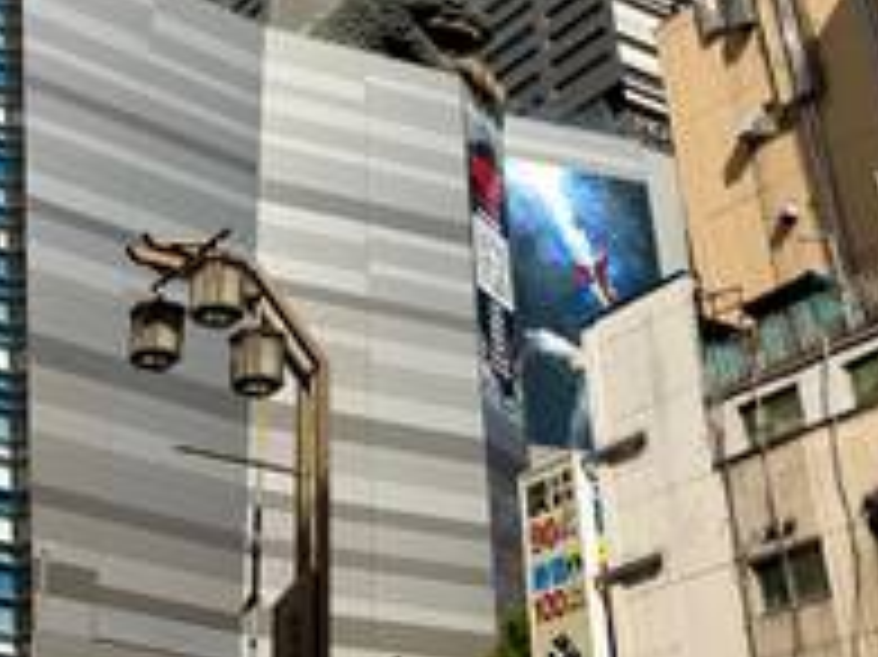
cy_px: -112
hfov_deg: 32.6
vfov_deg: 22.9
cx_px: 329
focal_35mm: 59
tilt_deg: +40.5
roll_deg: +0.1
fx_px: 1496
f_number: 1.78
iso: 80
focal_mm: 6.76
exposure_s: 1/6711
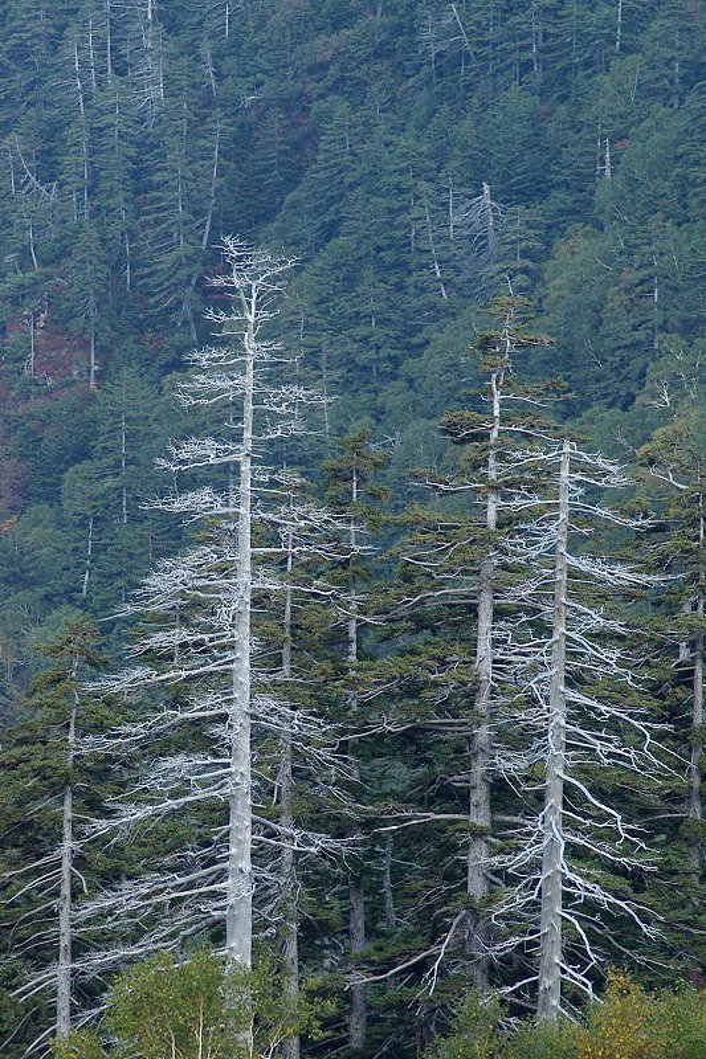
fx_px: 7945
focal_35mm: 270
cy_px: 530
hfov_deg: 5.1
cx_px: 353
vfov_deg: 7.6
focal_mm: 180
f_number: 5.6
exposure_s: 1/320
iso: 400
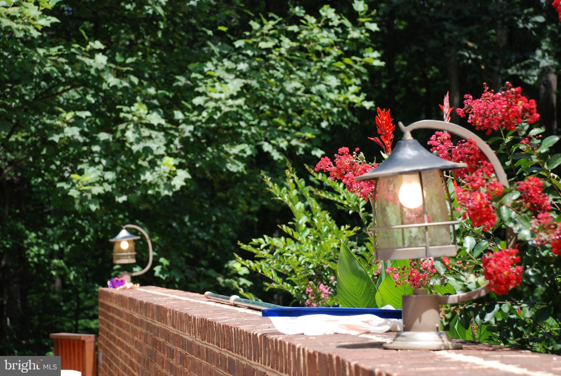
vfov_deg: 13.9
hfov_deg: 20.6
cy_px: 188
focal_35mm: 99
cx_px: 280
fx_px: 1544
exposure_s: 1/320
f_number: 5.3
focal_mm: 66
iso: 200
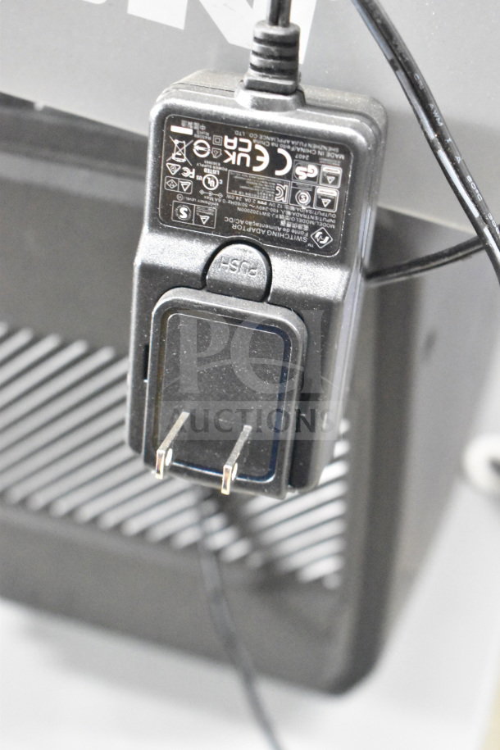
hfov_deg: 21.6
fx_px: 1312
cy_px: 375
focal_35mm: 63
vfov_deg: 31.9
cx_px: 250
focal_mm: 42
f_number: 5
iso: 18000
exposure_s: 1/60
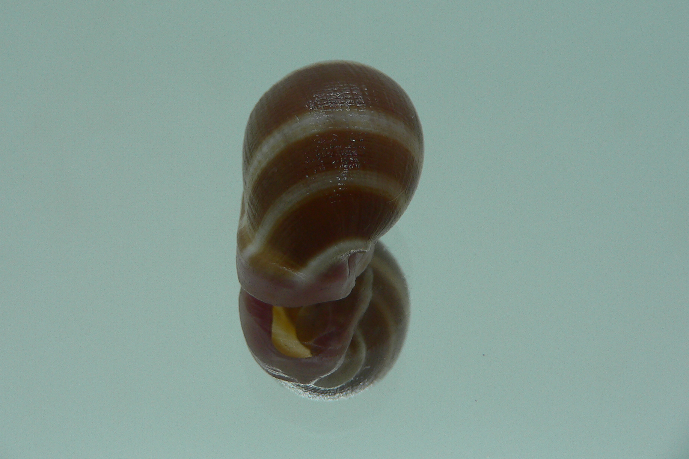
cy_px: 192
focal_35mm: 40
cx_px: 321
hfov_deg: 48.4
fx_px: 765
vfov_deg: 33.3
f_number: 2.8
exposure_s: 1/60
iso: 80
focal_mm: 4.6
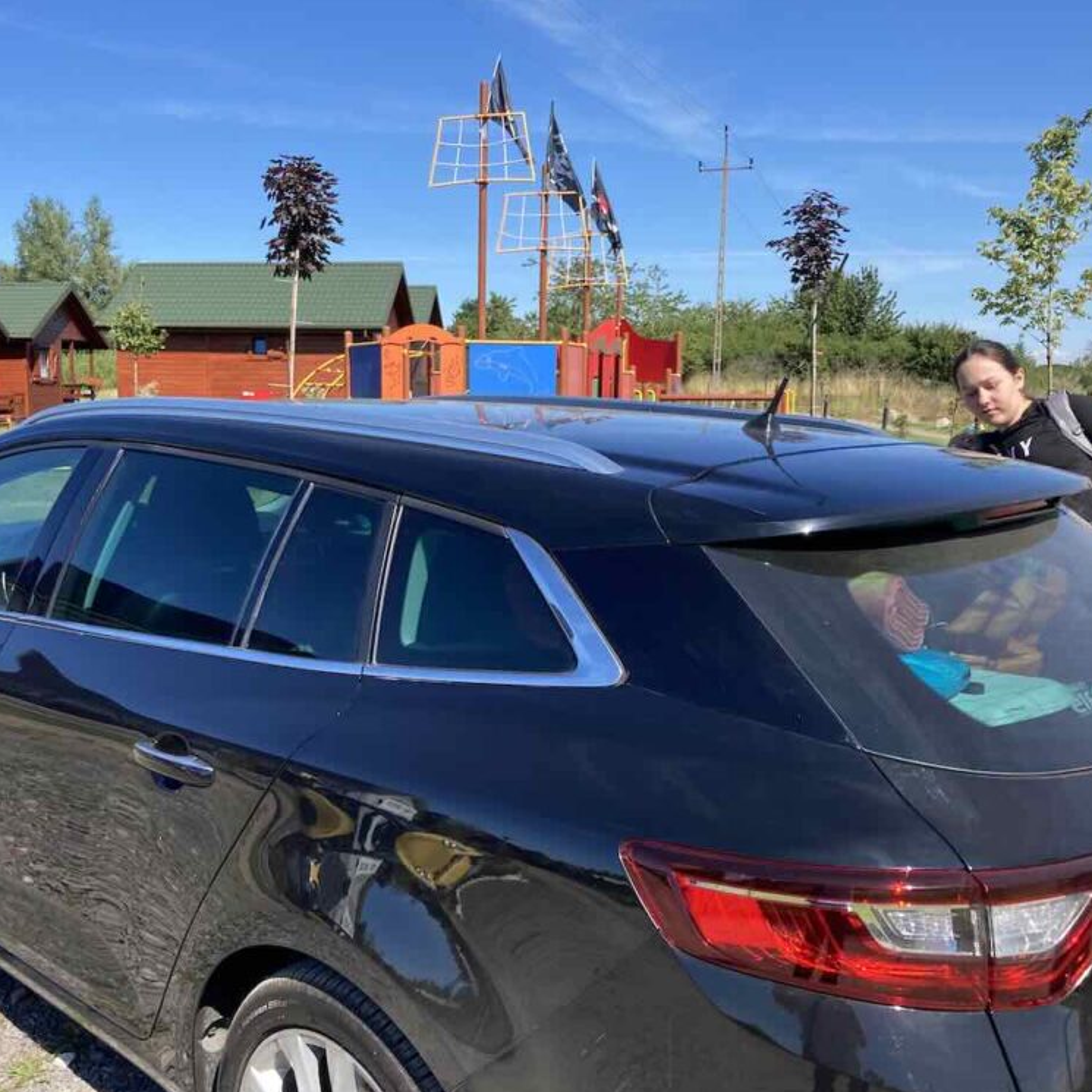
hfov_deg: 48.3
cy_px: 536
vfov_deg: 48.4
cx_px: 456
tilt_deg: -4.8
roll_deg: +0.9
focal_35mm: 34
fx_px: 1213
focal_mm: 3.99
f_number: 1.8
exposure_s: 1/1230
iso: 20
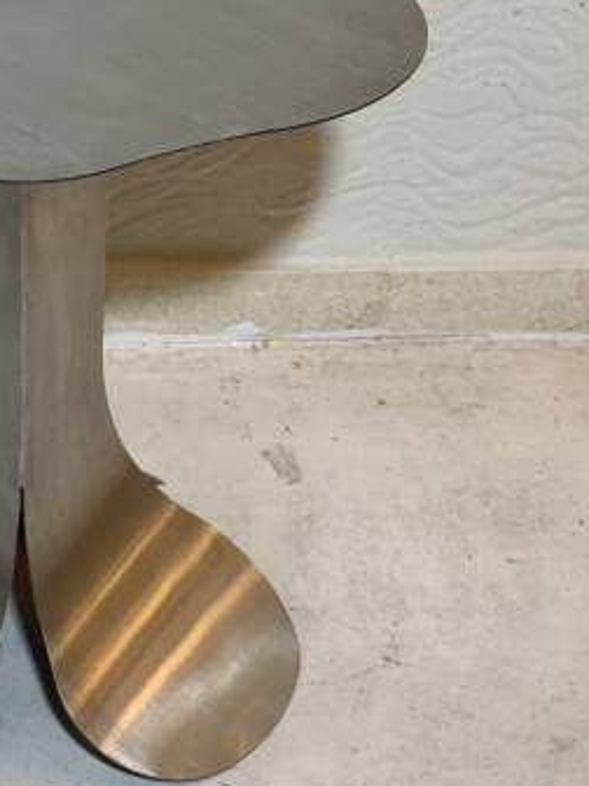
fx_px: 2269
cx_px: 8
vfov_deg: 19.4
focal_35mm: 100
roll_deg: +0.8
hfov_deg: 14.6
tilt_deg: -28.2
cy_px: 157
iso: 50
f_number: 1.78
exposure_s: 1/100
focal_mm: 6.76
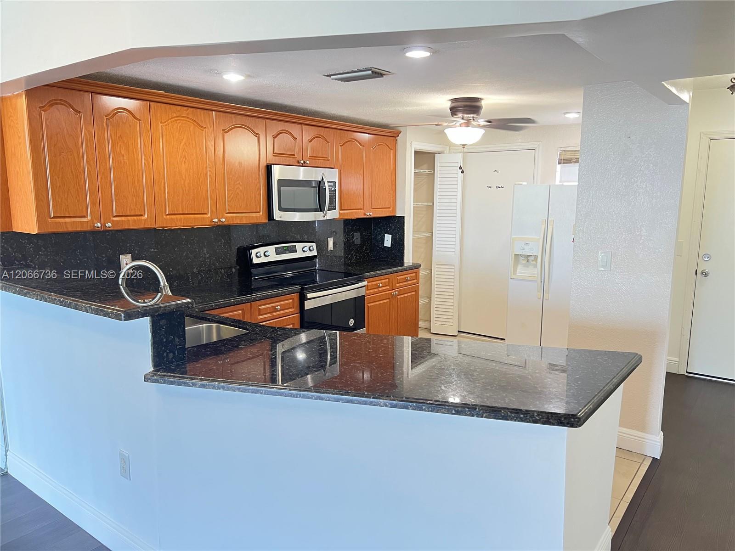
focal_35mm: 26
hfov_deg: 67.3
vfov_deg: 53.1
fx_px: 552
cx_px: 368
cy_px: 276
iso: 200
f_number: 1.5
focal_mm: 5.7
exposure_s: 1/60
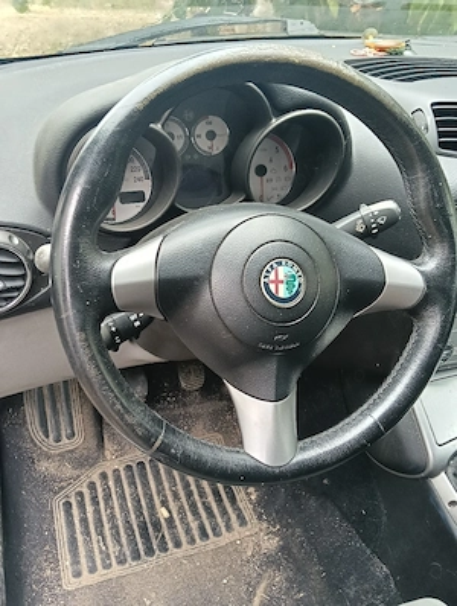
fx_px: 544
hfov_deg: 45.6
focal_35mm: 31
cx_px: 228
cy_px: 303
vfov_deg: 58.3
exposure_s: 1/33.3
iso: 125
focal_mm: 3.98
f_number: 1.8
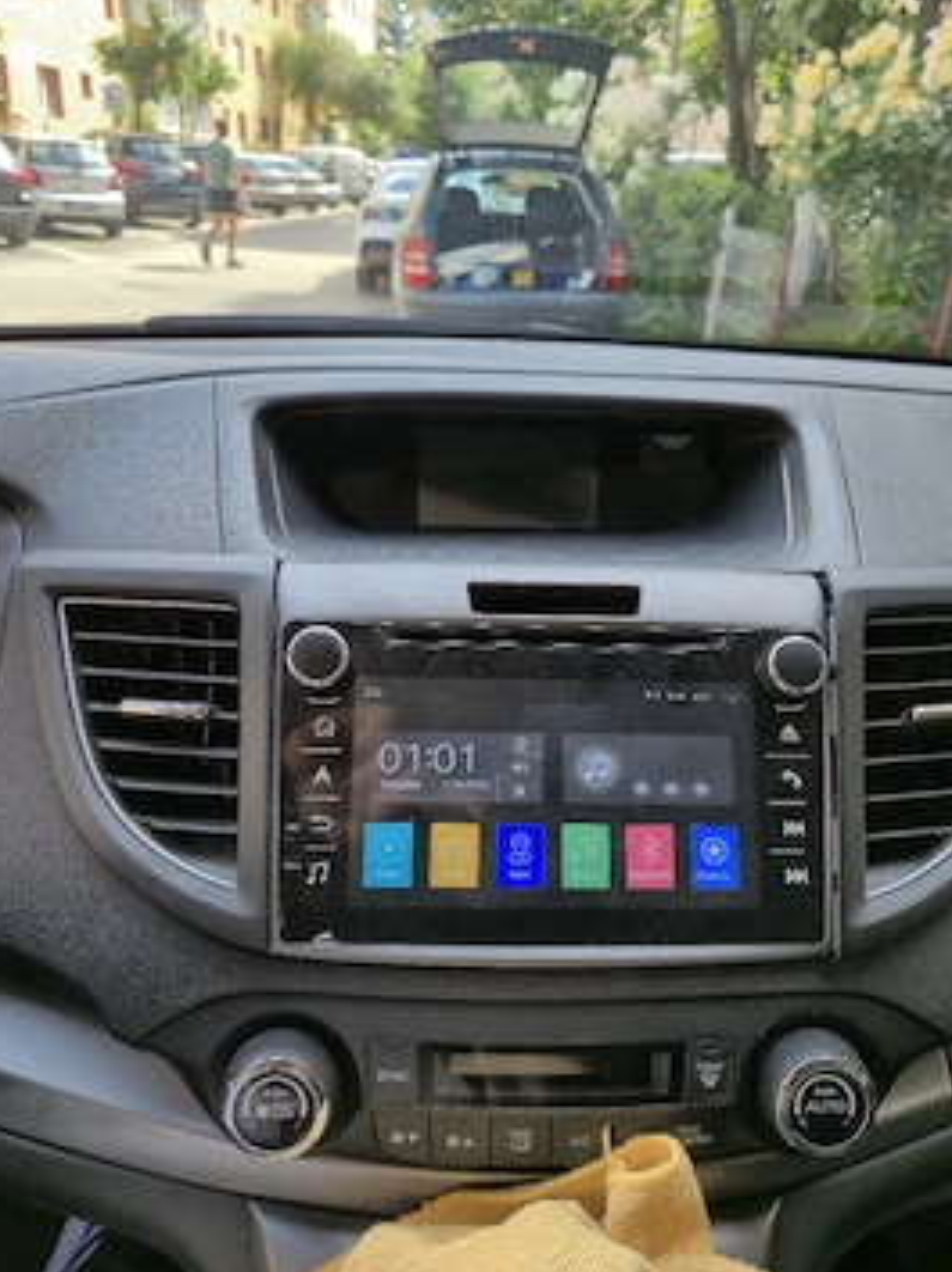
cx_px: 517
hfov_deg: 52.9
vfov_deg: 67.3
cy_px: 650
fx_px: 955
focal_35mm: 26
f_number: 1.8
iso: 25
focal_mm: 5.4
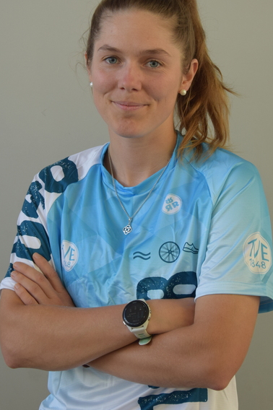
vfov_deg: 20.1
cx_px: 117
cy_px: 110
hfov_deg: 13.5
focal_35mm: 101
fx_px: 1150
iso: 400
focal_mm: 40
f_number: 5
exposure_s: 1/100
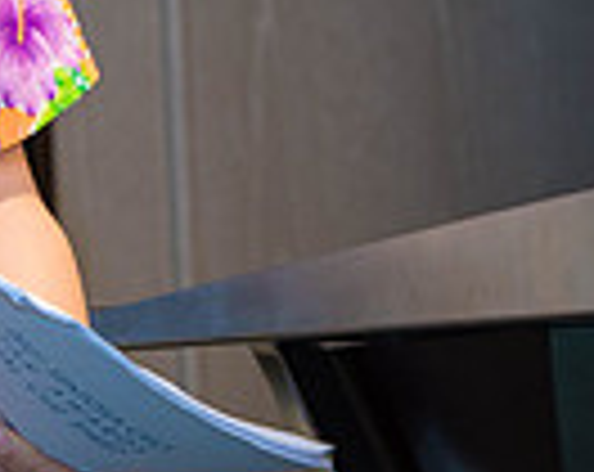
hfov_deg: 5.6
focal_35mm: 343
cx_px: -428
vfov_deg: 4.5
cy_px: -366
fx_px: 6017
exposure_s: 1/125
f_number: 5.6
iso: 2500
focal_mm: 83
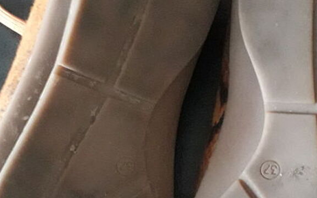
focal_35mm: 66
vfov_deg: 19.6
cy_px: 142
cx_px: 183
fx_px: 570
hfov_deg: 31.0
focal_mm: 3.6
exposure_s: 1/15
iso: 800
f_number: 1.9
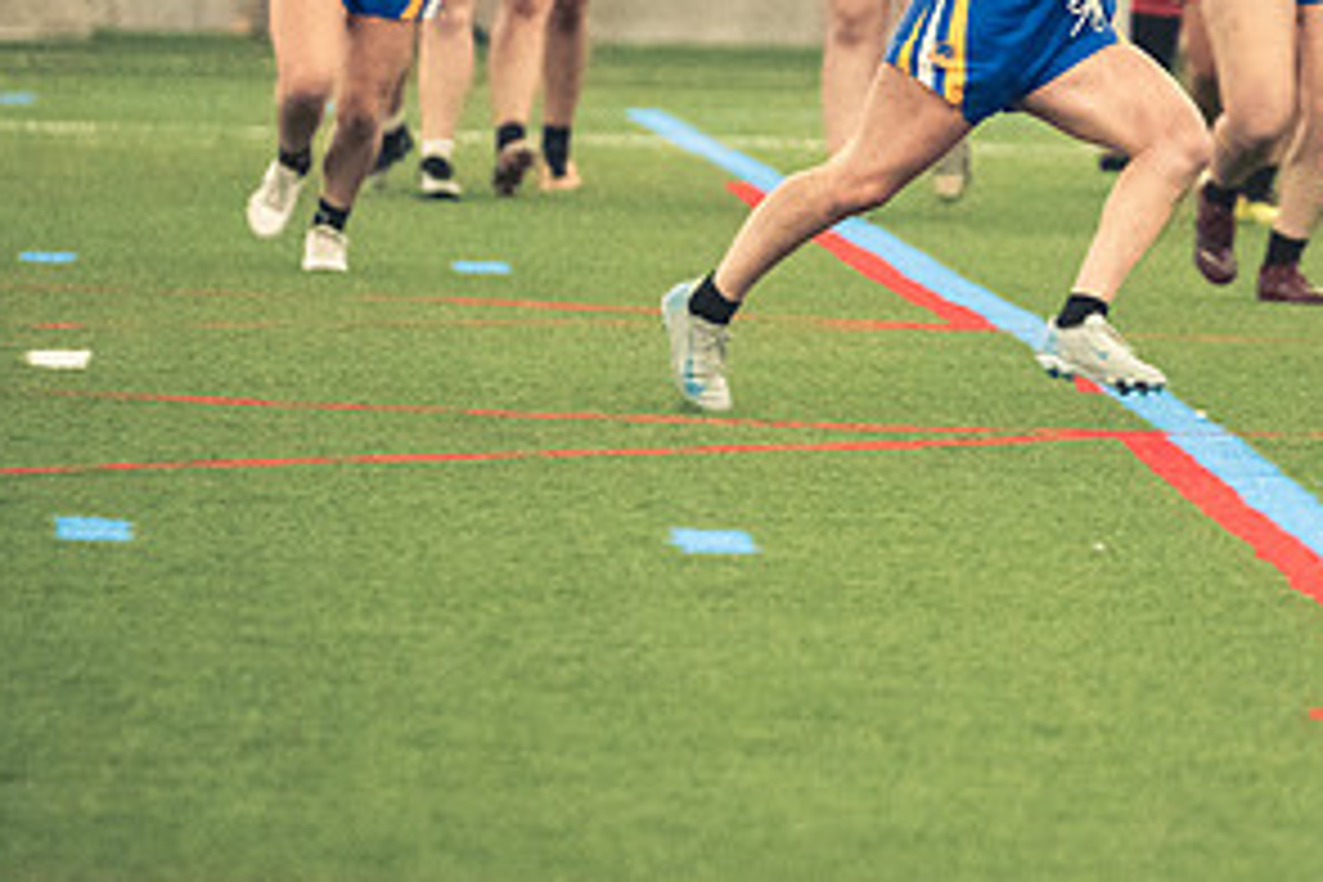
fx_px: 20064
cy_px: 288
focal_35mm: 546
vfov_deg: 2.5
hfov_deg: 3.8
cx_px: 1066
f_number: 2.8
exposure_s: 1/500
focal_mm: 185
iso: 12800
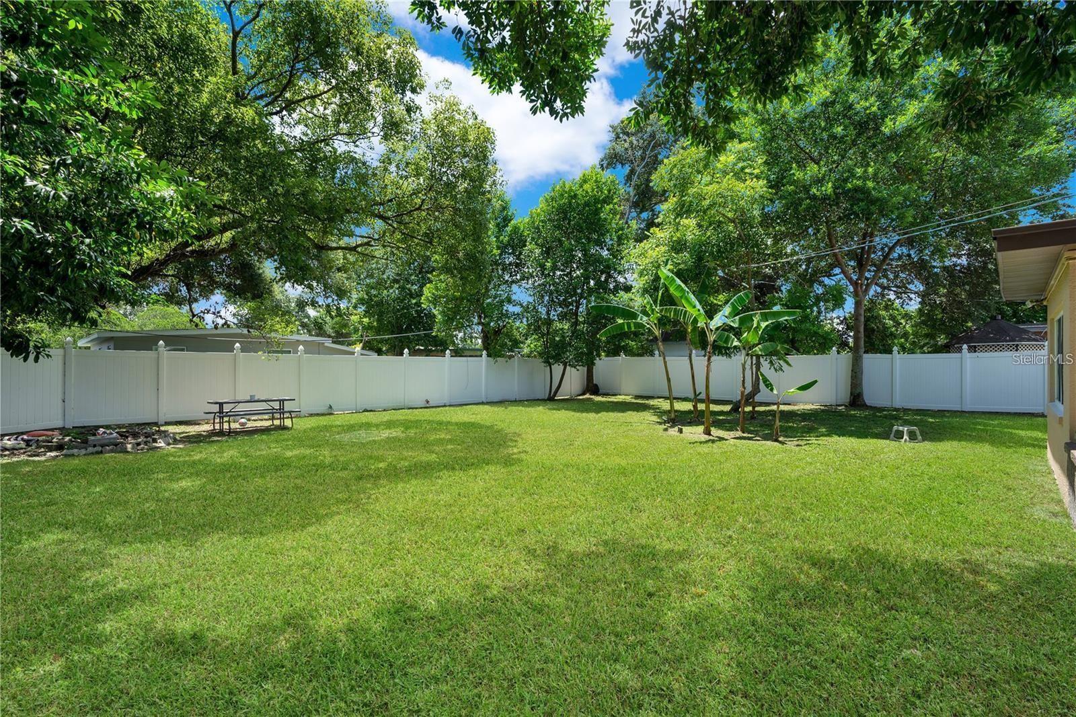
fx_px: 478
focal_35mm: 16
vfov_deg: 73.7
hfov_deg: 96.7
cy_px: 358
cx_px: 538
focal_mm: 16
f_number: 8
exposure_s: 1/100
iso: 100
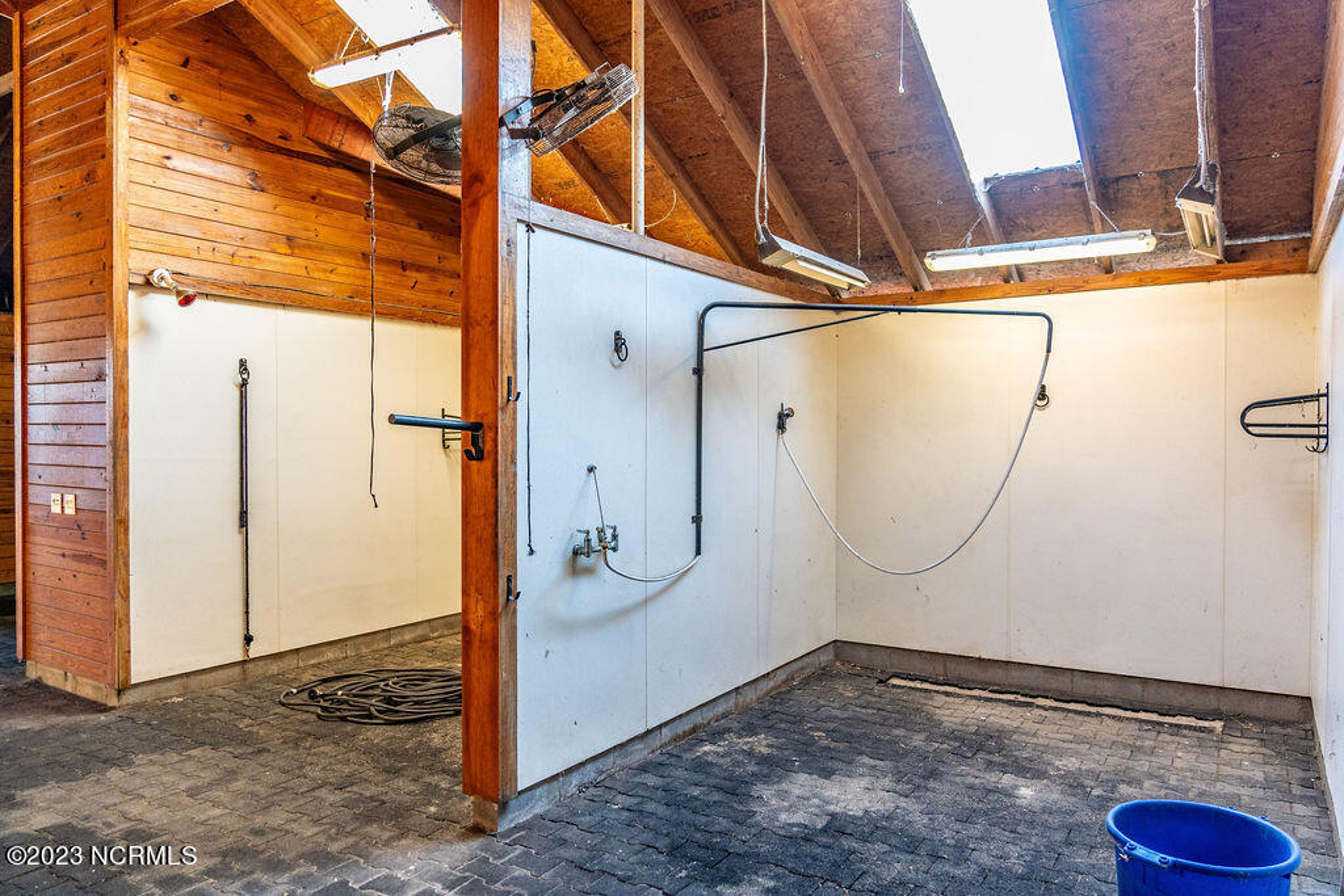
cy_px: 448
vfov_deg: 53.1
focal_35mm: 24
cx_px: 672
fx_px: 896
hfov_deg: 73.7
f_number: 4
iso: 1000
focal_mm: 24
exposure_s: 1/60
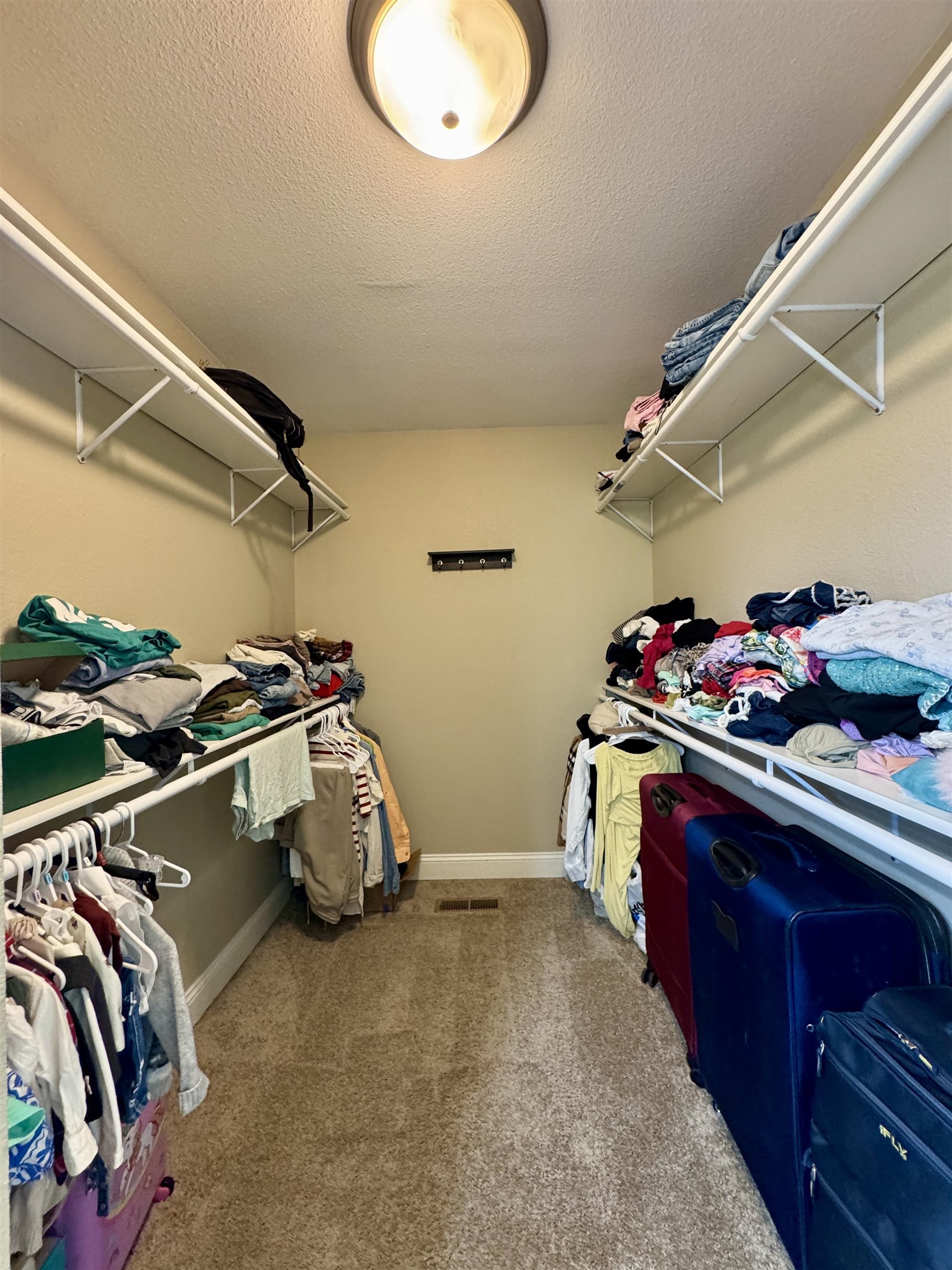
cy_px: 635
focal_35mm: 14
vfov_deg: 102.1
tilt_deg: +1.0
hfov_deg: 85.7
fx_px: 513
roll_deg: +2.5
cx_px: 476
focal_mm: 2.22
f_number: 2.2
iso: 400
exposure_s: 1/60
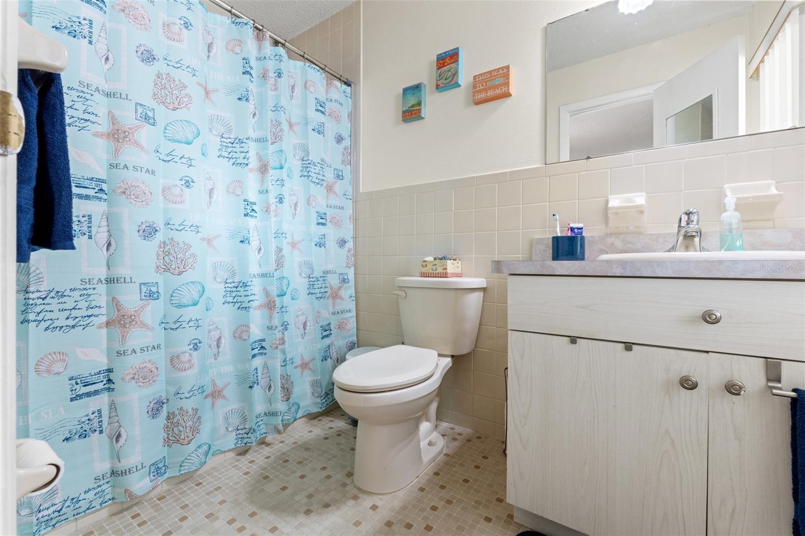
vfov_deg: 77.3
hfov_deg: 100.4
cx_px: 402
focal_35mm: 15
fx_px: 335
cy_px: 268
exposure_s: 1/4
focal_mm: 10
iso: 400
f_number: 8
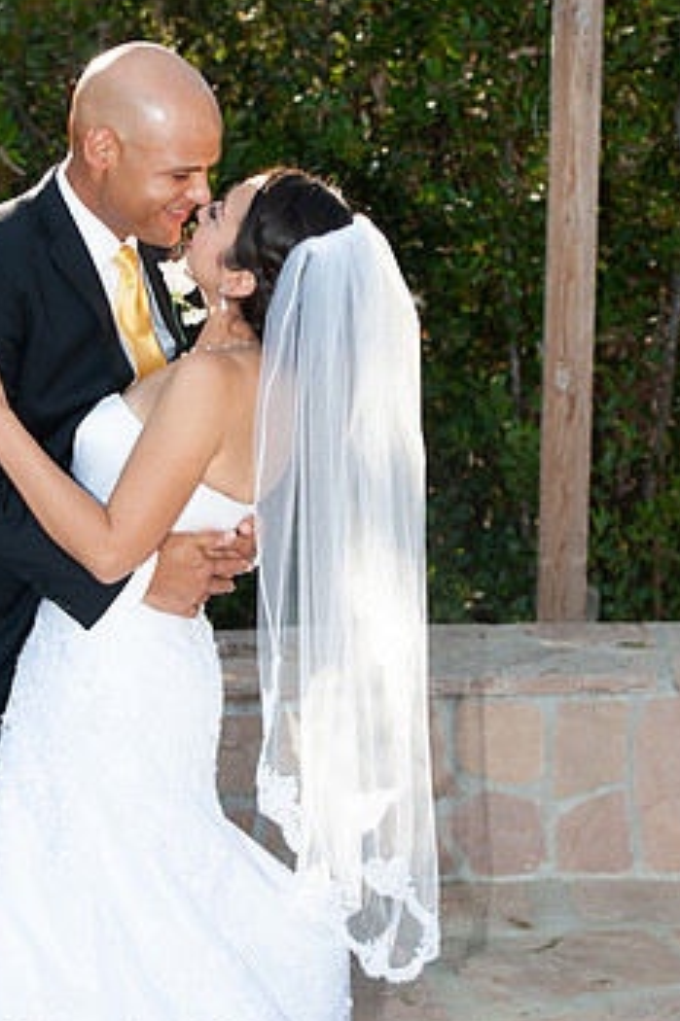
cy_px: 528
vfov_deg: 22.6
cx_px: 322
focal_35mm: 90
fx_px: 2552
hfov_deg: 15.2
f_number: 5
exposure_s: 1/250
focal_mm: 70
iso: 200
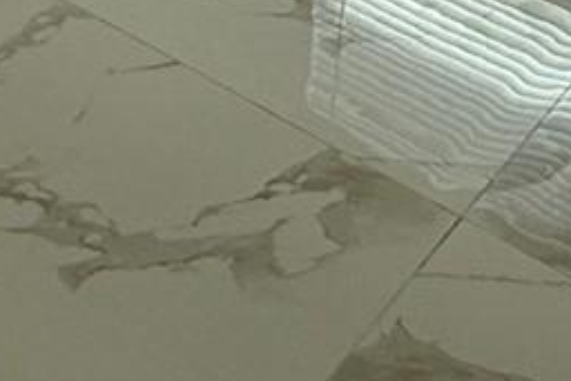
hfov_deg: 22.4
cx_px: 254
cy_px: -530
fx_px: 1444
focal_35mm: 91
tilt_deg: -14.2
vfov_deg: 12.1
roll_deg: -1.7
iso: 50
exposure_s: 1/141
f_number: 2.2
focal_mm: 2.22
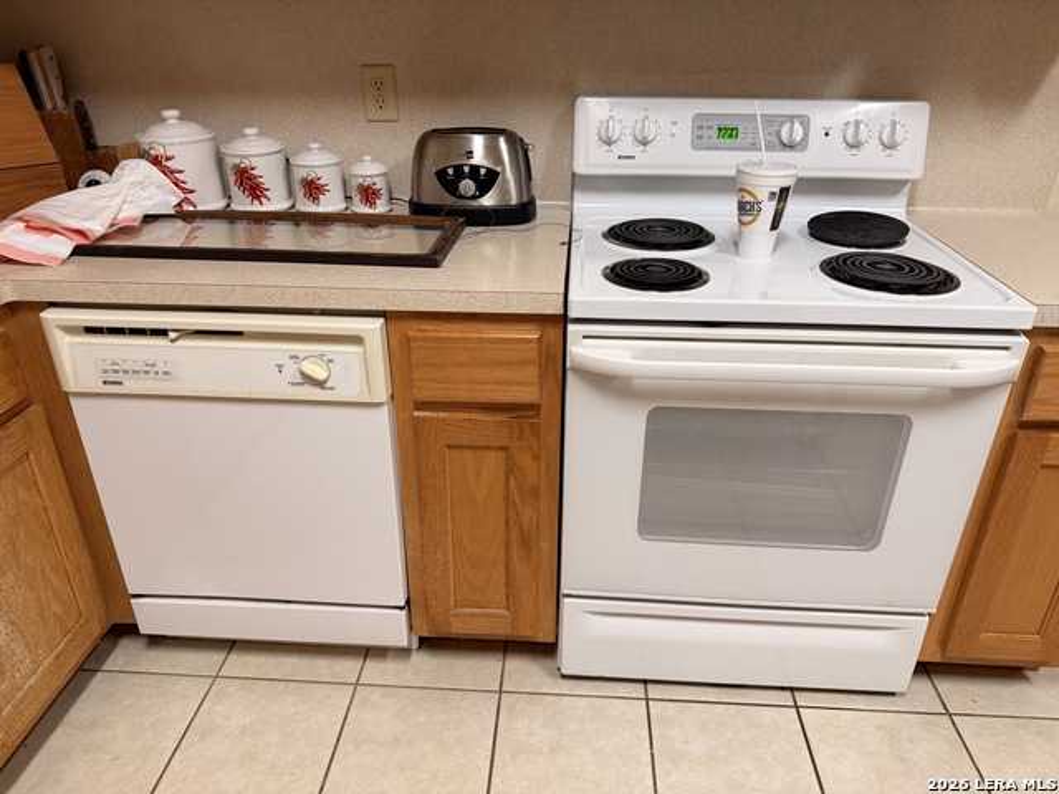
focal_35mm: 24
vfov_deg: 56.8
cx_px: 530
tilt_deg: -26.9
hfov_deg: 71.6
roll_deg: -0.5
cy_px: 397
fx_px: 734
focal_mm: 6.76
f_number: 1.78
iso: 250
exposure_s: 1/60
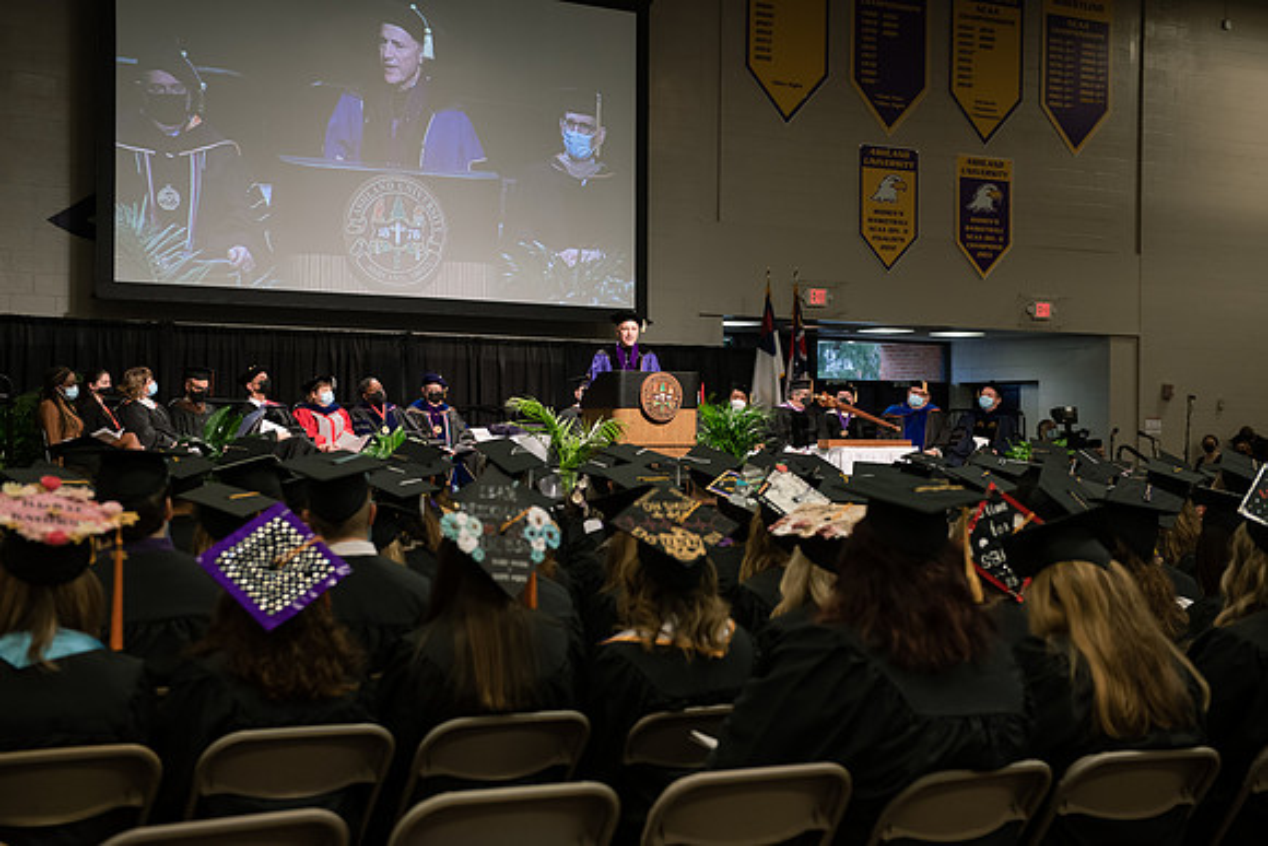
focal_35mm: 56
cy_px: 423
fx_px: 1973
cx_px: 634
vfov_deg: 24.2
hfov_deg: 35.6
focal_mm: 56
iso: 1000
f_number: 4
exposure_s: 1/200
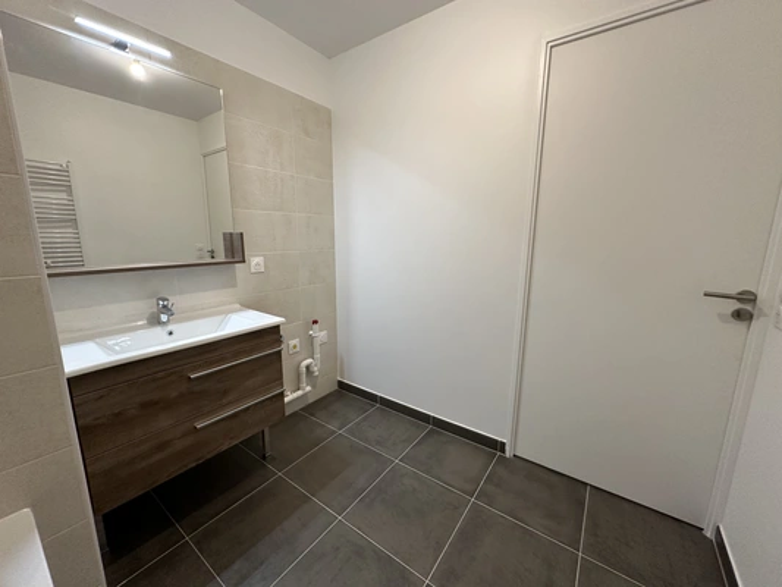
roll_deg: -0.5
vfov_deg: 85.7
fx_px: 316
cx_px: 391
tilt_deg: -9.8
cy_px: 294
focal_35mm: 14
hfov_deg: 102.1
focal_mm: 2.22
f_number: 2.2
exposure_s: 1/100
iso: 200
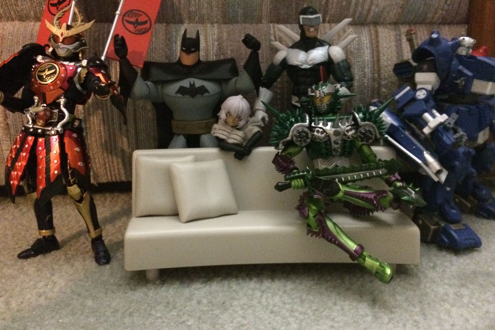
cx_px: 245
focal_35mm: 31
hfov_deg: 60.3
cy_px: 142
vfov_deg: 42.2
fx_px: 426
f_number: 2.2
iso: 1000
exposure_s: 1/15
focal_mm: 4.15
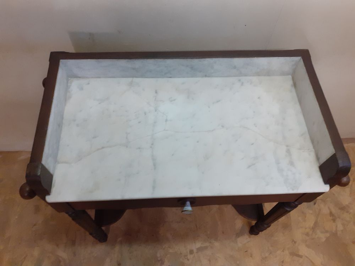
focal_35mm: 27
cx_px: 178
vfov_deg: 51.4
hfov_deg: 65.3
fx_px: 277
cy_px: 133
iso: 200
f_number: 1.9
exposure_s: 1/33
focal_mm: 3.6
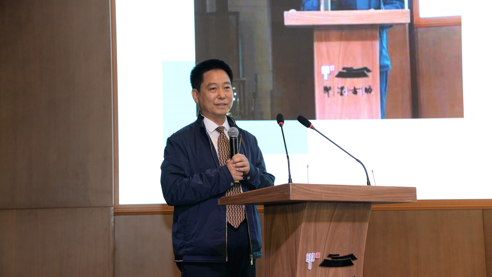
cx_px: 243
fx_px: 900
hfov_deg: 30.6
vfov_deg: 17.5
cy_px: 156
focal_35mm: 69
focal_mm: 65
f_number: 4.5
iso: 800
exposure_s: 1/80
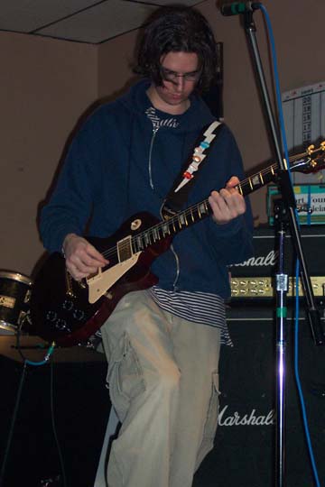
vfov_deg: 22.9
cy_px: 244
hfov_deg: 15.4
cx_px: 162
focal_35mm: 89
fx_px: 1205
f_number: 4
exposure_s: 1/60
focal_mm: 18.7
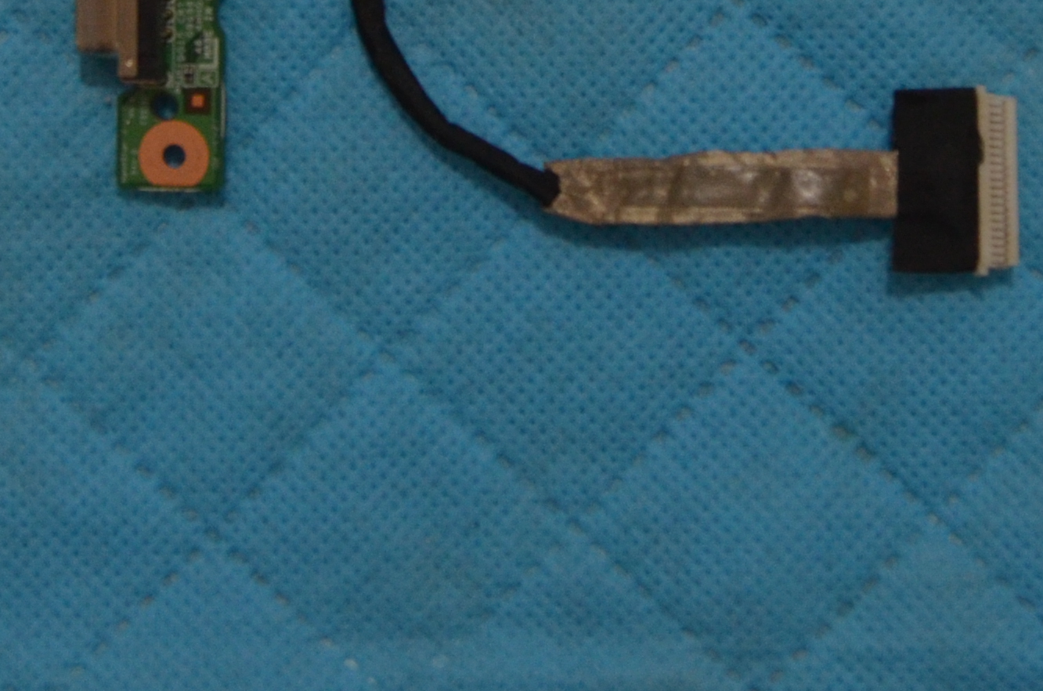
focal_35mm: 111
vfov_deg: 11.9
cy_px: -249
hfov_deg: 18.5
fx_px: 3209
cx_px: 514
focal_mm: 20
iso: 800
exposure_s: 1/40
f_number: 3.5
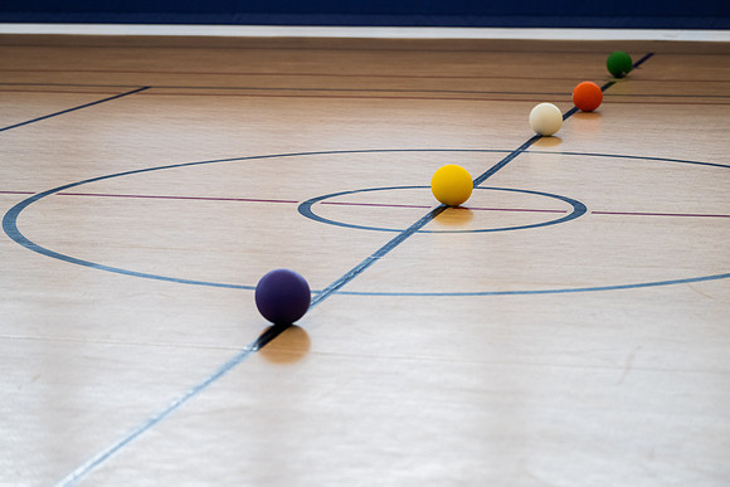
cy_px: 244
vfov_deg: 14.0
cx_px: 365
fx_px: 1988
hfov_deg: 20.8
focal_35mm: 98
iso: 2500
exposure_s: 1/640
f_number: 2.8
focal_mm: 98
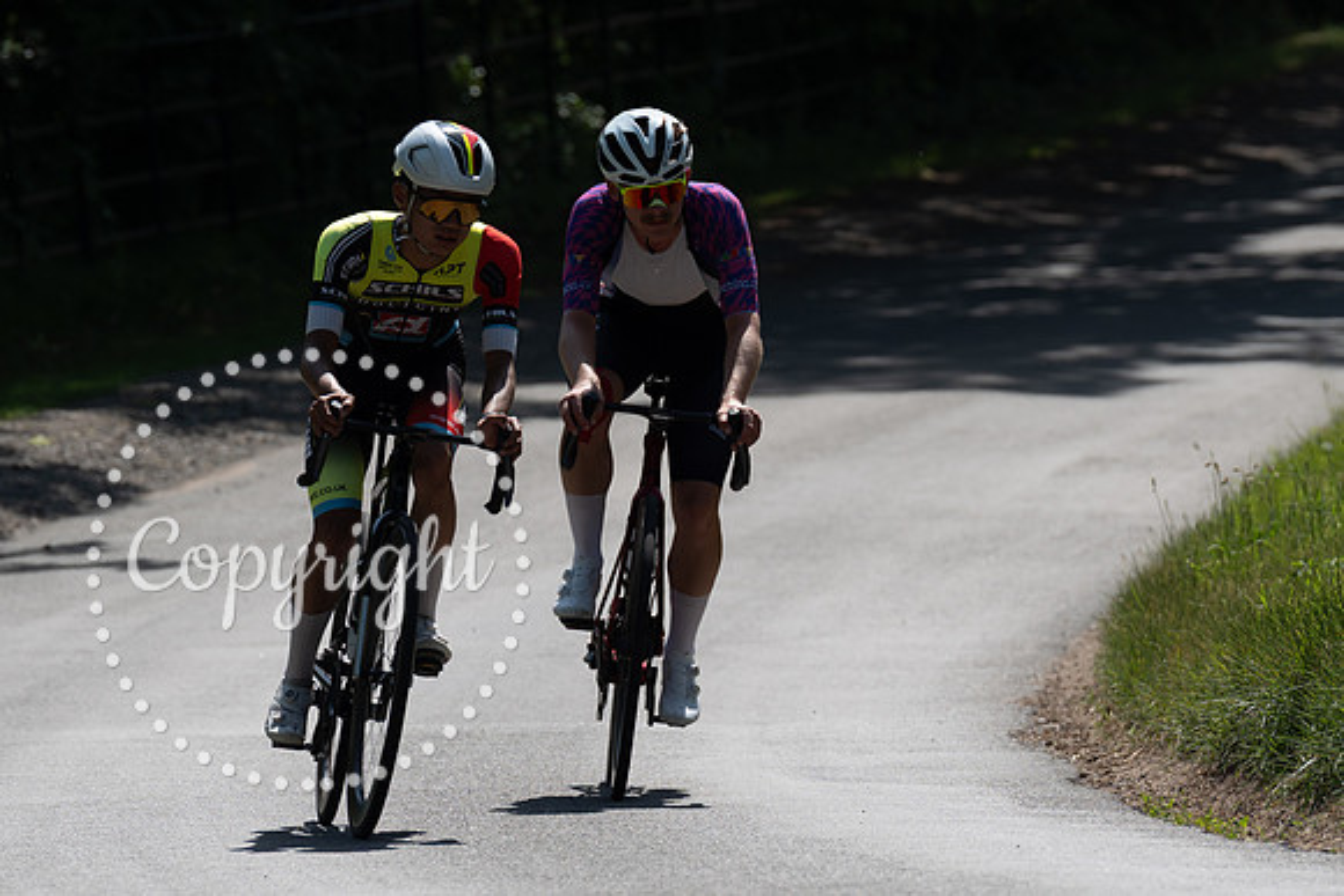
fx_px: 13934
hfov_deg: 5.5
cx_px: 646
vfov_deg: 3.7
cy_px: 343
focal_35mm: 373
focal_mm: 200
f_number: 4.5
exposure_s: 1/1000
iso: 100
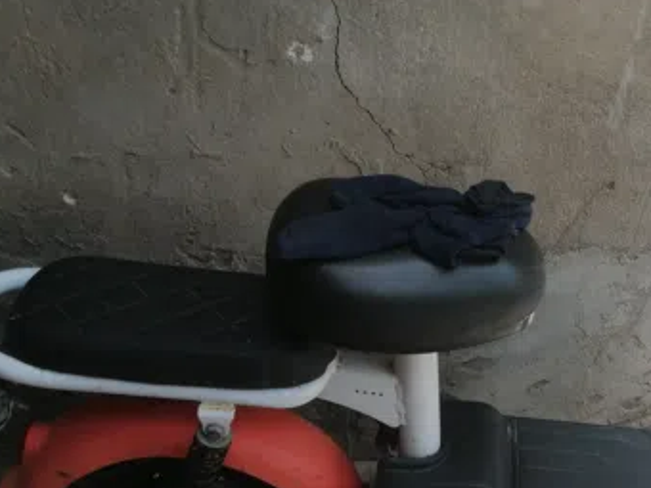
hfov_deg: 37.4
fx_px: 922
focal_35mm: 49
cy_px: 327
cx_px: 530
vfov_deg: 29.5
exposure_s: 1/192
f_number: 1.8
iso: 50
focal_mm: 3.95
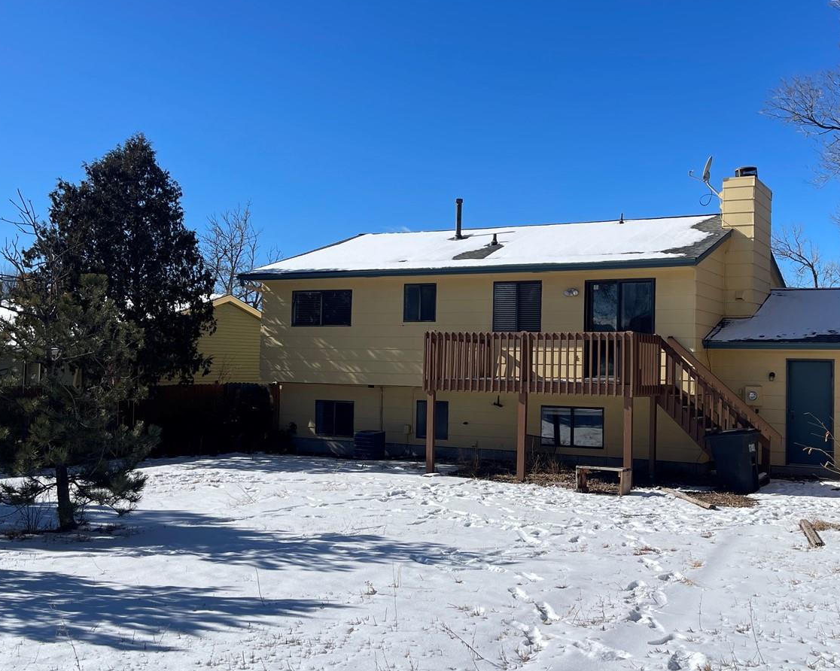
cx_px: 519
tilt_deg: +1.9
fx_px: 870
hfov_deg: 51.1
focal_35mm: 35
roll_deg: -1.1
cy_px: 321
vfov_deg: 42.2
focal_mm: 5.1
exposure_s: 1/7407
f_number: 1.6
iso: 32
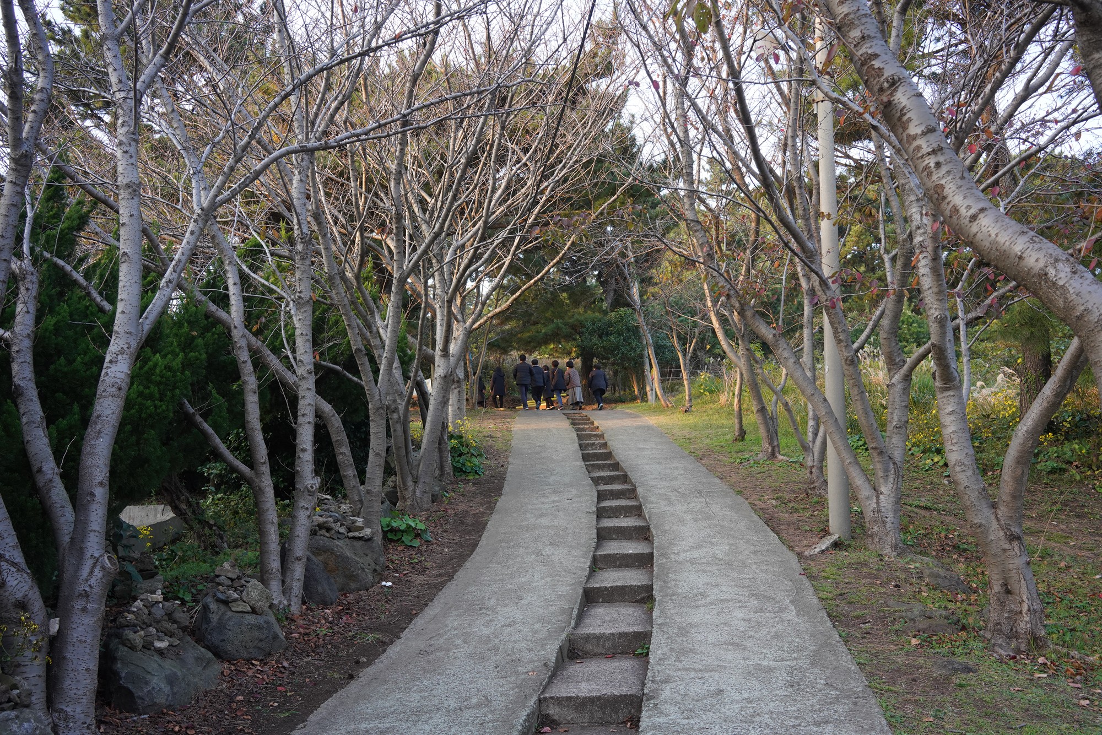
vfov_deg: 37.9
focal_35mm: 35
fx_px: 1071
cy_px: 368
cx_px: 551
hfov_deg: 54.4
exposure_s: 1/100
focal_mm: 35
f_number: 8
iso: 800
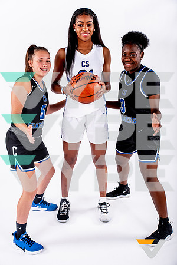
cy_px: 132
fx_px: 265
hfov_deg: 36.9
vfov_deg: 53.1
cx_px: 88
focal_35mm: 36
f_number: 5
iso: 100
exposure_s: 1/200
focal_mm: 36
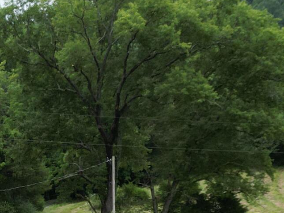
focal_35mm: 112
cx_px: -80
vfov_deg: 12.0
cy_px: 401
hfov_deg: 16.6
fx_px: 919
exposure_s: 1/2500
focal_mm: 6.72
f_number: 1.7
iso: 200
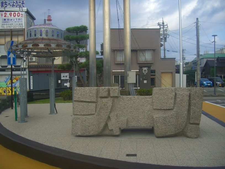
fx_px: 247
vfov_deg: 37.7
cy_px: 84
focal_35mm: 38
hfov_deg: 49.0
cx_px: 112
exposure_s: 1/400
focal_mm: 7.9
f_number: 2.8
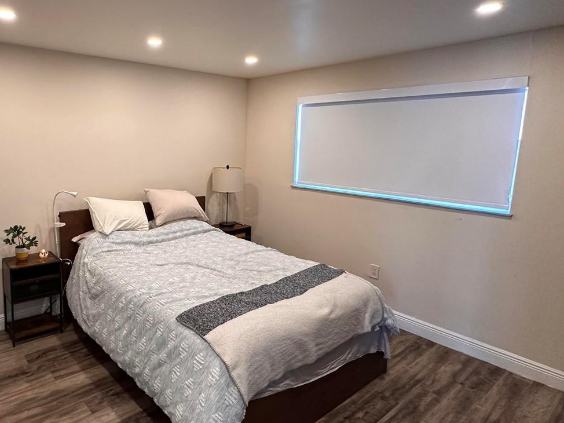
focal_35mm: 23
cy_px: 192
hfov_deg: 71.1
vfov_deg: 58.8
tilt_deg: -7.8
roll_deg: -1.1
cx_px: 174
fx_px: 375
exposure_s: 1/120
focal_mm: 2.22
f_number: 2.2
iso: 250
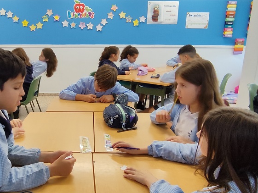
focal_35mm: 34
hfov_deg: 52.4
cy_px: 107
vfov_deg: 41.8
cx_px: 77
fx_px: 253
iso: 160
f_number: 2.2
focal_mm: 1.65
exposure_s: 1/50
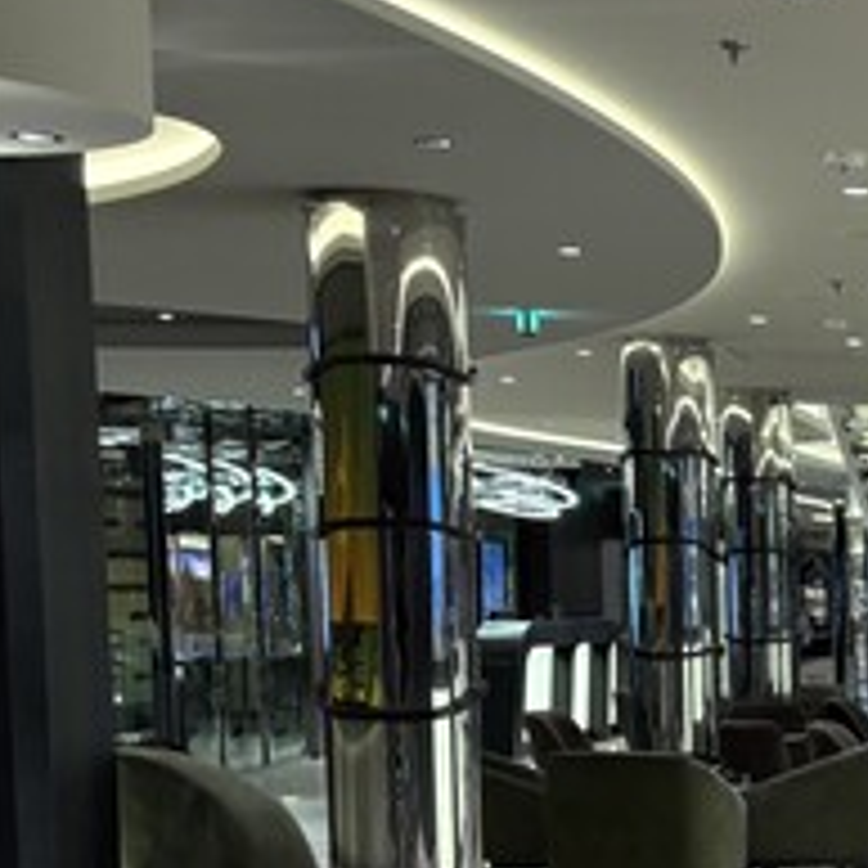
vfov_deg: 18.3
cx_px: 1520
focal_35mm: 93
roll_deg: -0.1
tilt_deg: -3.7
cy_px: 825
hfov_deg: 16.1
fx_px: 2638
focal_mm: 5.96
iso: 80
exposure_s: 1/60
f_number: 1.6
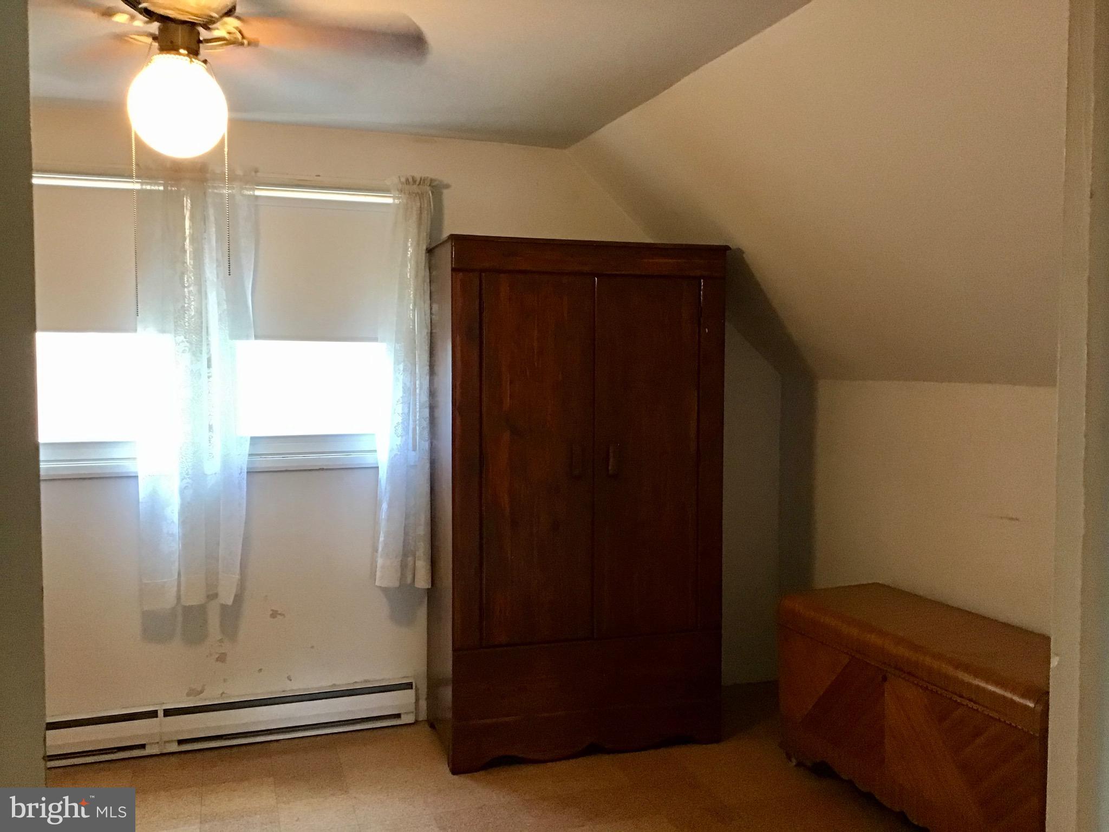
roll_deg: -0.2
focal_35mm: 31
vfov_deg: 45.4
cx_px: 554
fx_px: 993
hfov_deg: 58.4
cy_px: 416
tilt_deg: -4.3
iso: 200
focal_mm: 3.3
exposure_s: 1/24
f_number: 2.4
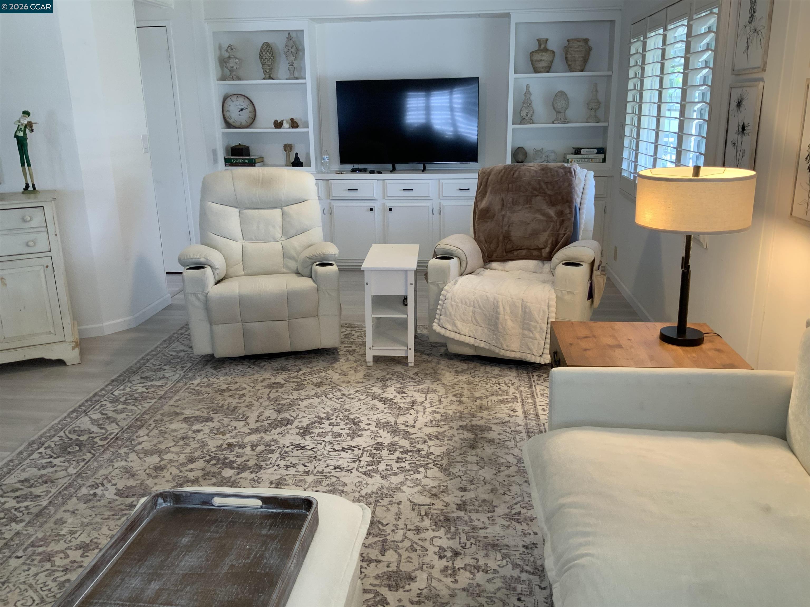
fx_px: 679
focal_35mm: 29
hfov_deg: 61.7
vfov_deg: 48.2
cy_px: 304
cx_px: 405
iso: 64
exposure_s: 1/60
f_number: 1.8
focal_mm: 3
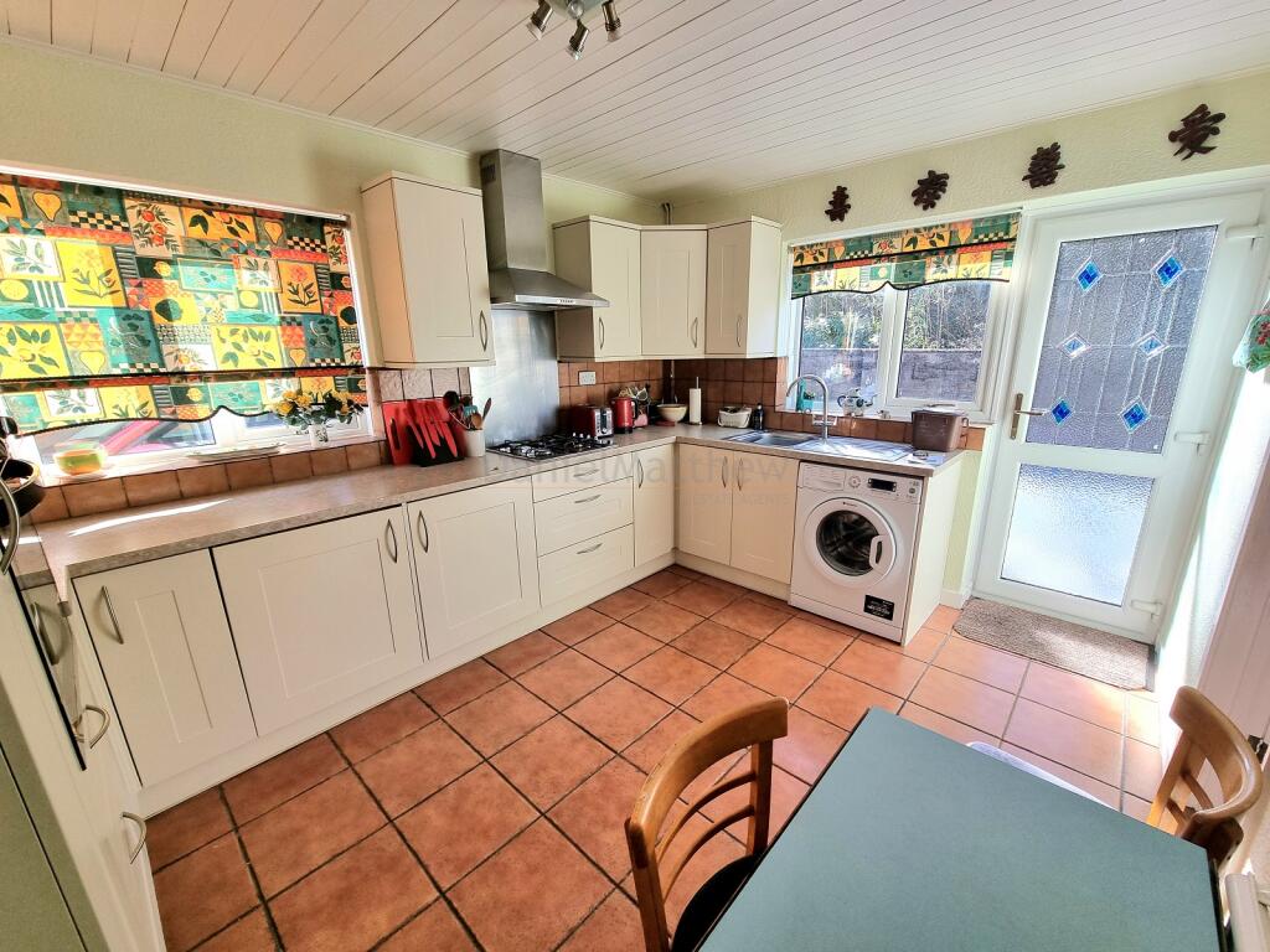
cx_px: 635
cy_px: 476
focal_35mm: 13
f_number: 2.2
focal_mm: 2.2
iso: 50
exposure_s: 1/175
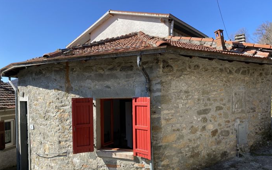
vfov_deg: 44.3
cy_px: 99
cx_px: 136
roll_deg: +1.7
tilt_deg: -0.7
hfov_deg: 66.5
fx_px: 207
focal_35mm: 28
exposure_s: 1/1429
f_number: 1.8
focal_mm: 4.25
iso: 32
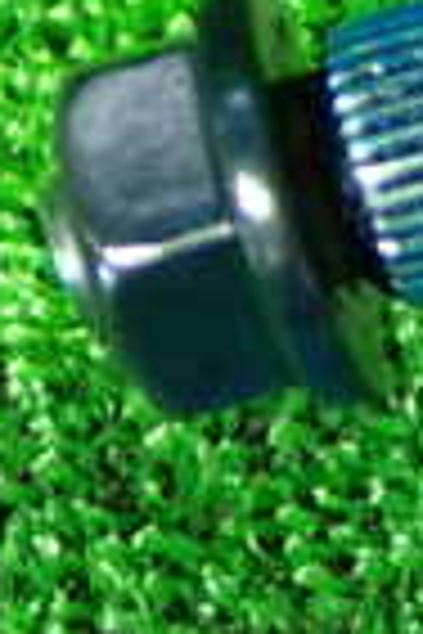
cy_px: 139
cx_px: 936
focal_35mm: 182
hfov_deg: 7.2
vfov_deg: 11.3
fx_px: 3207
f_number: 2.8
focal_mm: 7.31
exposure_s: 1/20
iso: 800
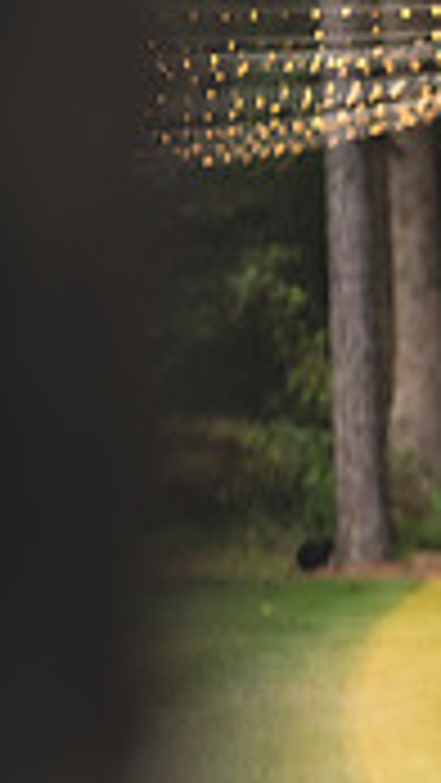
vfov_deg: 8.8
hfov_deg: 4.8
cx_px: 1224
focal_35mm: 244
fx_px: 5067
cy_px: 443
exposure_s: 1/125
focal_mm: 70
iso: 250
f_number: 2.8
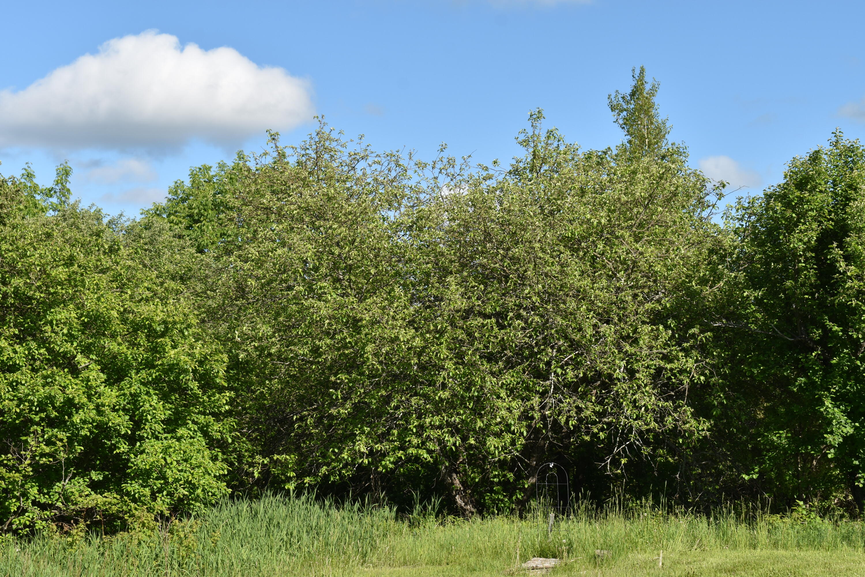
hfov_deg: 28.1
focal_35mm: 72
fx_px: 1730
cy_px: 288
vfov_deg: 18.9
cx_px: 432
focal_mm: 48
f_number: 10
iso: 100
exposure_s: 1/200
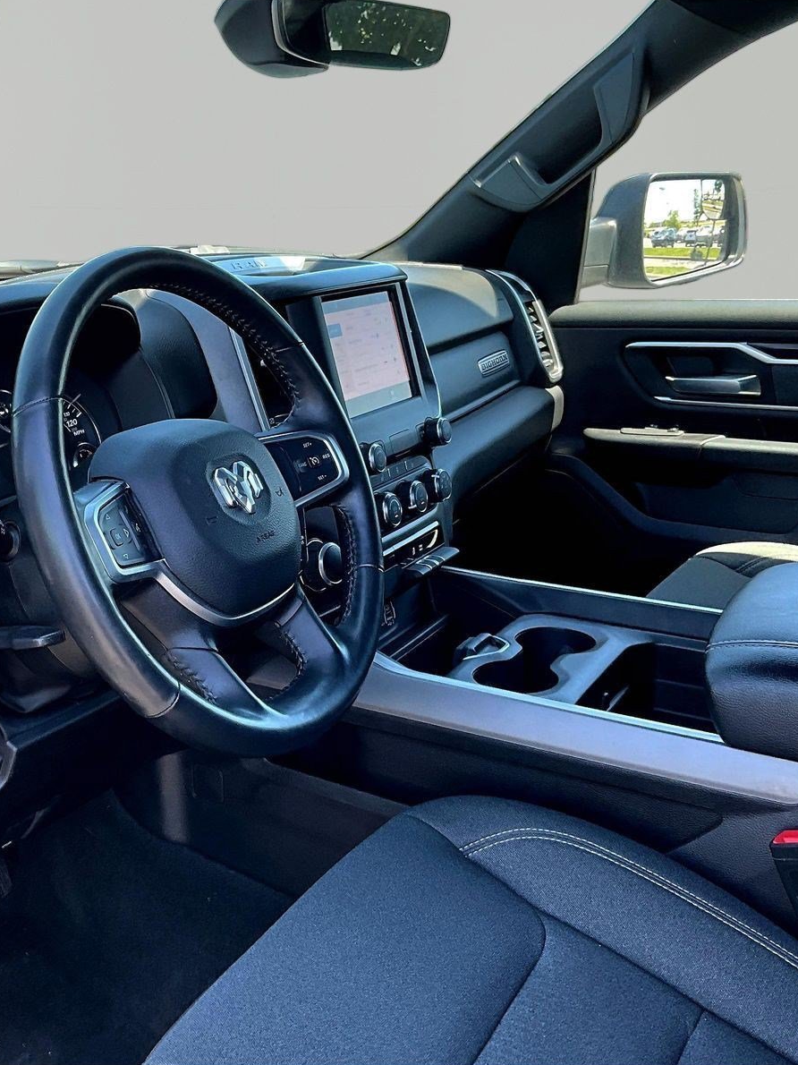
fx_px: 1199
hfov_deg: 36.2
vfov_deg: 47.9
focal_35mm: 39
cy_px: 532
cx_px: 223
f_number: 1.8
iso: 40
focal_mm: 3
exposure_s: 1/122
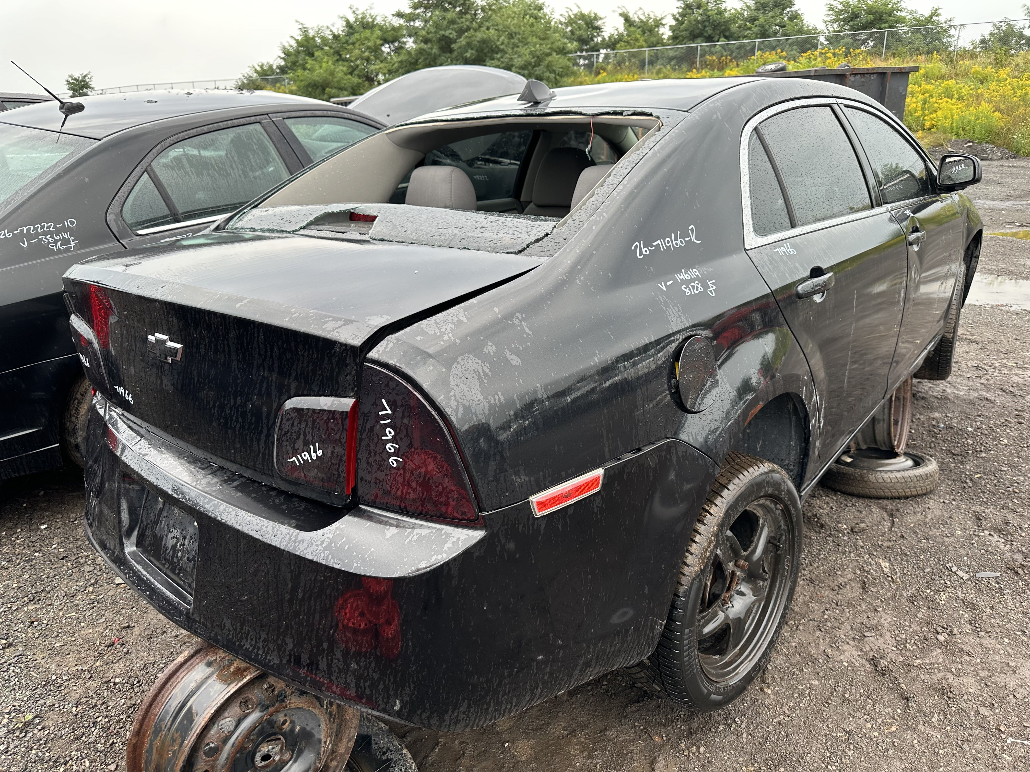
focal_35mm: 24
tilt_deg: -20.1
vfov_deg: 56.8
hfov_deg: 71.6
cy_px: 386
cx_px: 515
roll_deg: +0.4
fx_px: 714
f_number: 1.78
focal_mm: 6.86
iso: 80
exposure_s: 1/460
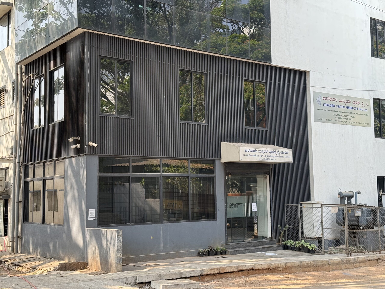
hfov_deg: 39.7
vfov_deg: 30.3
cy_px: 144
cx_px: 192
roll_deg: +1.5
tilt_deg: +5.3
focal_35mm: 48
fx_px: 534
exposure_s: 1/333
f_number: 1.78
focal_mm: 6.76
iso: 64
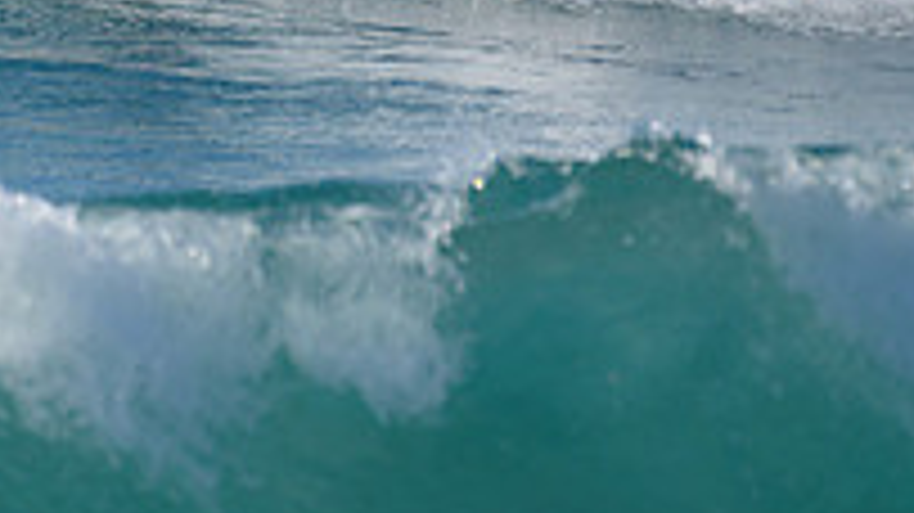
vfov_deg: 0.7
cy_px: -298
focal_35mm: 1834
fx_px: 44431
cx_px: 47
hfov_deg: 1.2
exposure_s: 1/2000
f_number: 5.6
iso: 180
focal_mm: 500
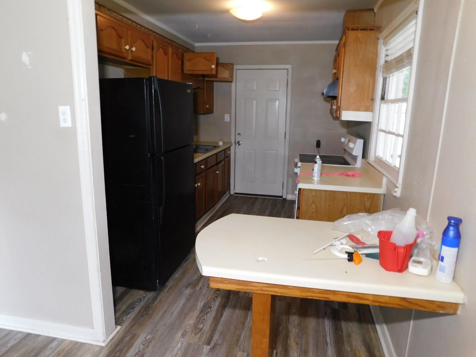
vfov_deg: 56.8
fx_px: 330
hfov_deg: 71.6
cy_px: 178
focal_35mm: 24
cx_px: 238
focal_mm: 4.1
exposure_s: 1/30
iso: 200
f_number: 3
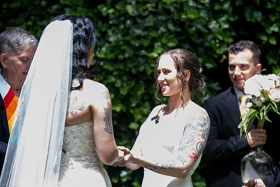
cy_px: 94
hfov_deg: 10.3
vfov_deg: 6.9
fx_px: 1556
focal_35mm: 200
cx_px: 140
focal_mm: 200
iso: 500
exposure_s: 1/400
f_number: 4
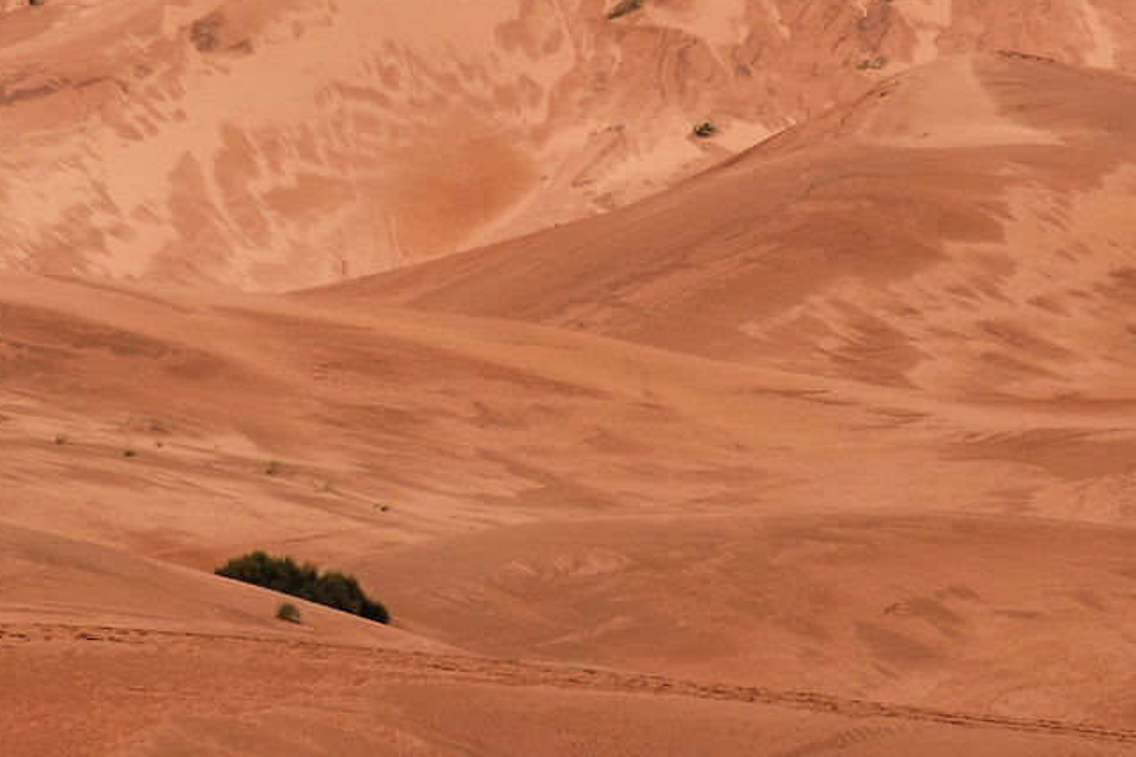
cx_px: 385
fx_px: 13470
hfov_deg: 4.8
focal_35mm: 427
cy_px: 488
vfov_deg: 3.2
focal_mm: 76.3
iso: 160
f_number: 11
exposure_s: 1/170
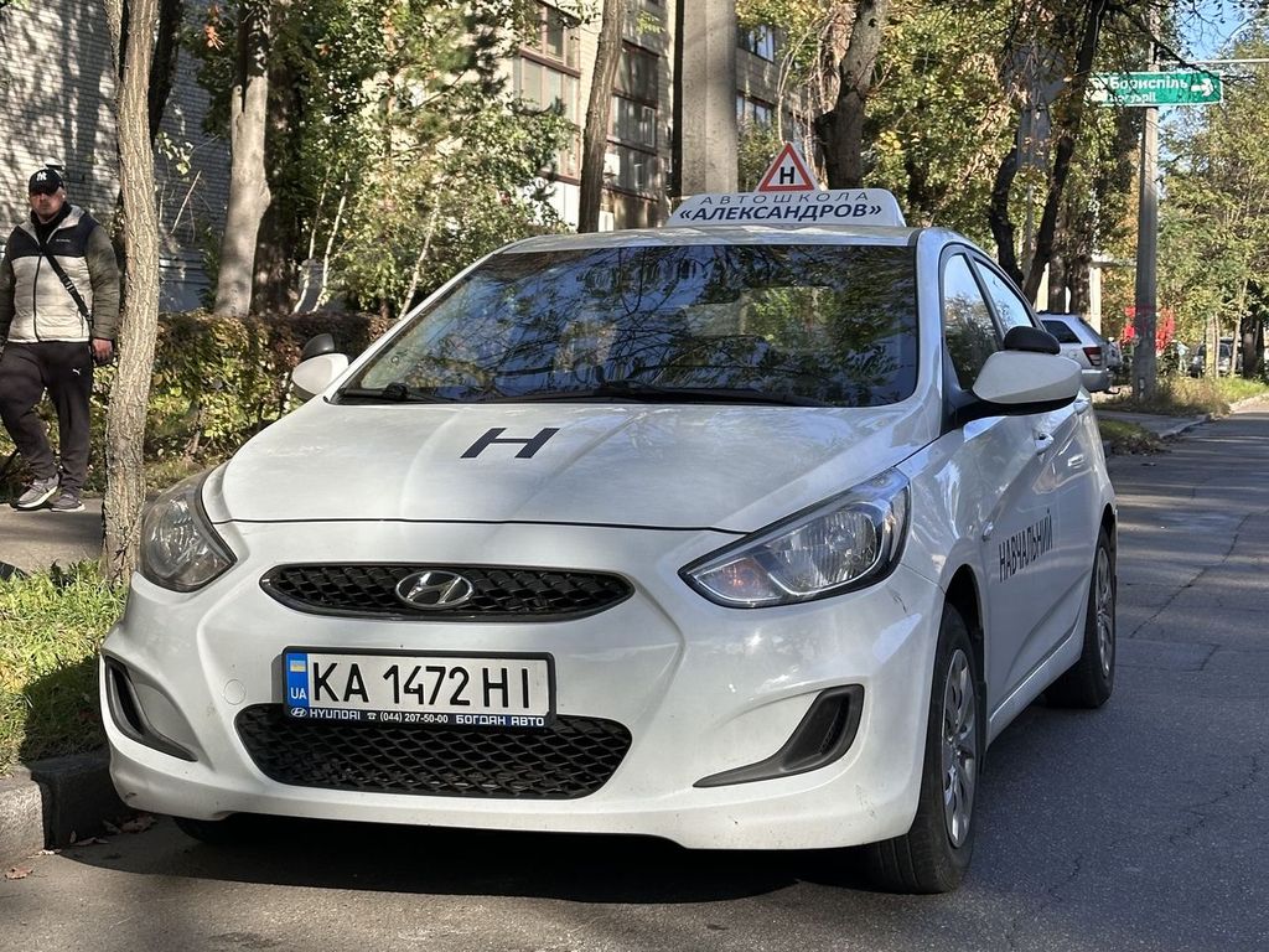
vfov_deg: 30.3
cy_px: 476
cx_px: 634
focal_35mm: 48
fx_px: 1760
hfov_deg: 39.7
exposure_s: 1/1357
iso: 64
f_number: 1.78
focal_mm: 6.86
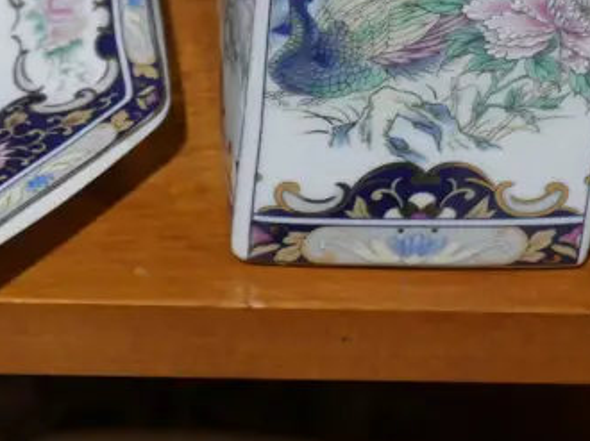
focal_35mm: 149
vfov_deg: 9.7
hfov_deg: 13.2
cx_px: 125
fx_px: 2538
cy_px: -223
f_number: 5.2
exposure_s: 1/125
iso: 1250
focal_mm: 24
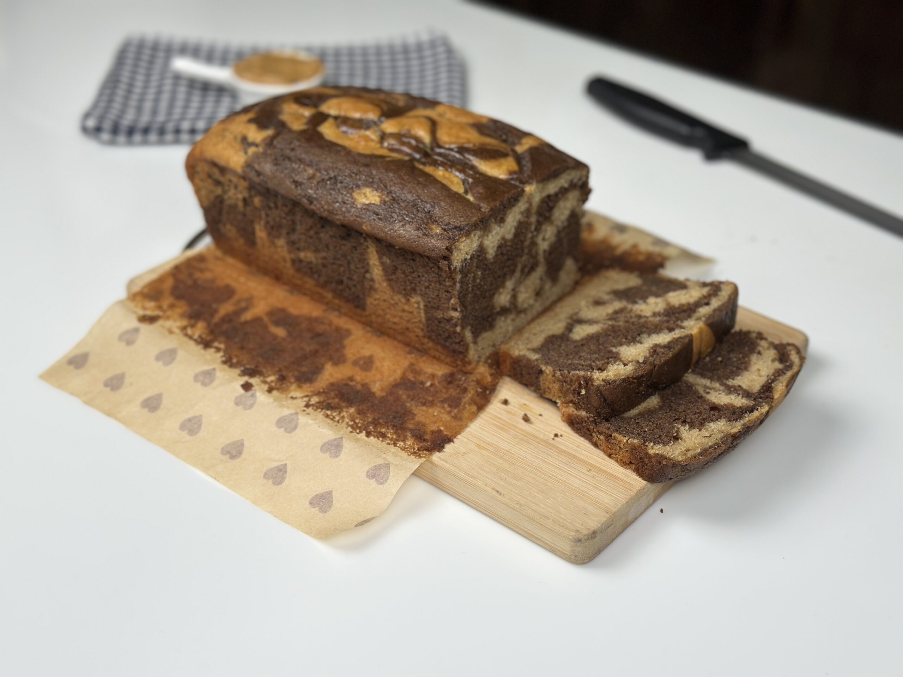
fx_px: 1252
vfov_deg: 30.3
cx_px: 452
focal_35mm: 48
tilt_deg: -34.5
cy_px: 338
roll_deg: -1.7
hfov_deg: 39.7
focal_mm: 6.86
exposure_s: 1/499
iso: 80
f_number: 1.78
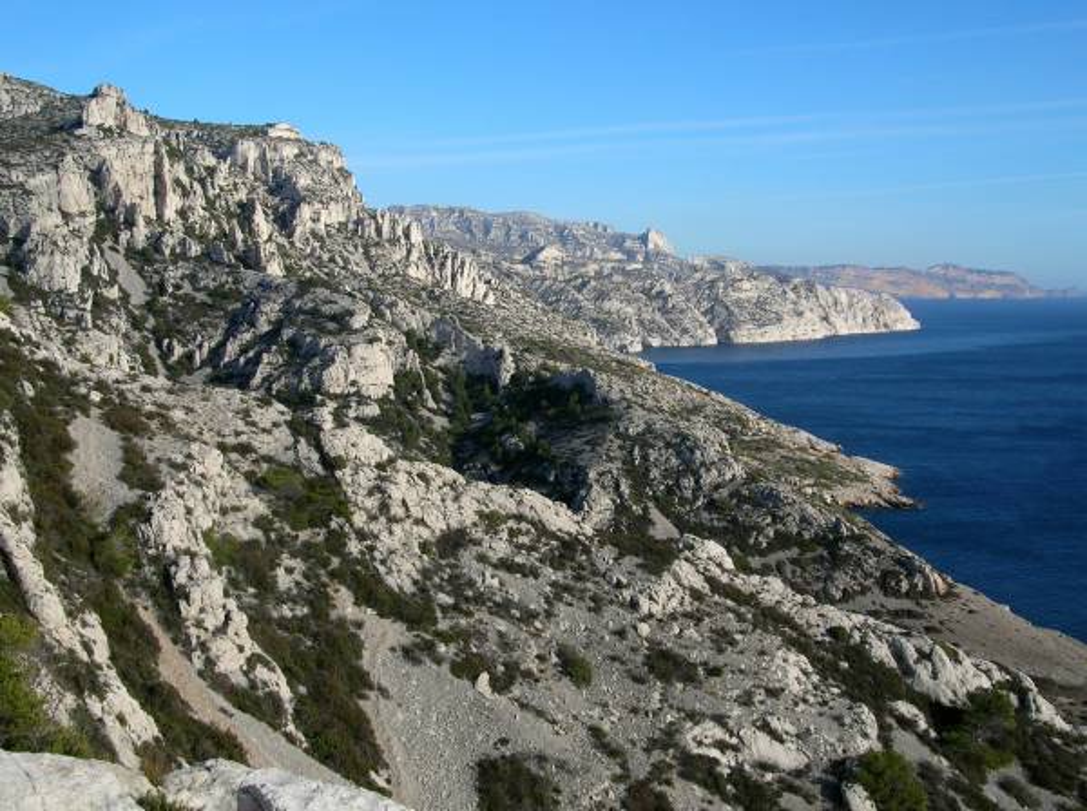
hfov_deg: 40.5
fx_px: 1474
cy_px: 406
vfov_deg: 30.8
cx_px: 544
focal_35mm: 47
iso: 50
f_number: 4.1
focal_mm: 7.8
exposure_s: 1/563
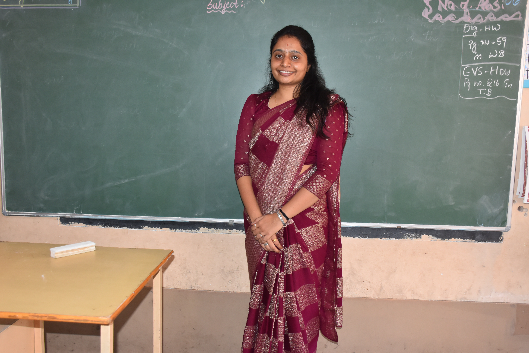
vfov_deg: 40.0
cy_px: 176
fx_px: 485
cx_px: 264
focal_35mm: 33
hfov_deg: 57.2
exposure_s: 1/125
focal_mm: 22
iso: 800
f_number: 5.6
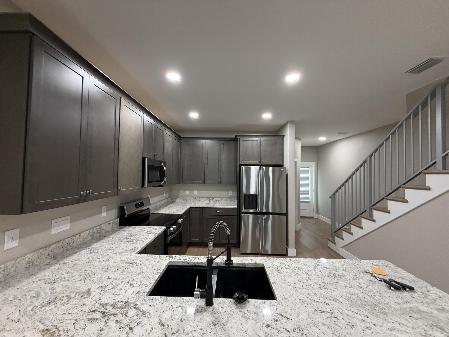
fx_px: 182
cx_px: 224
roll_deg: -0.8
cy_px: 168
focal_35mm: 14
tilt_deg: +2.9
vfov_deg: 85.7
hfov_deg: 102.1
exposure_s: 1/60
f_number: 2.2
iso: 320
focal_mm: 2.22
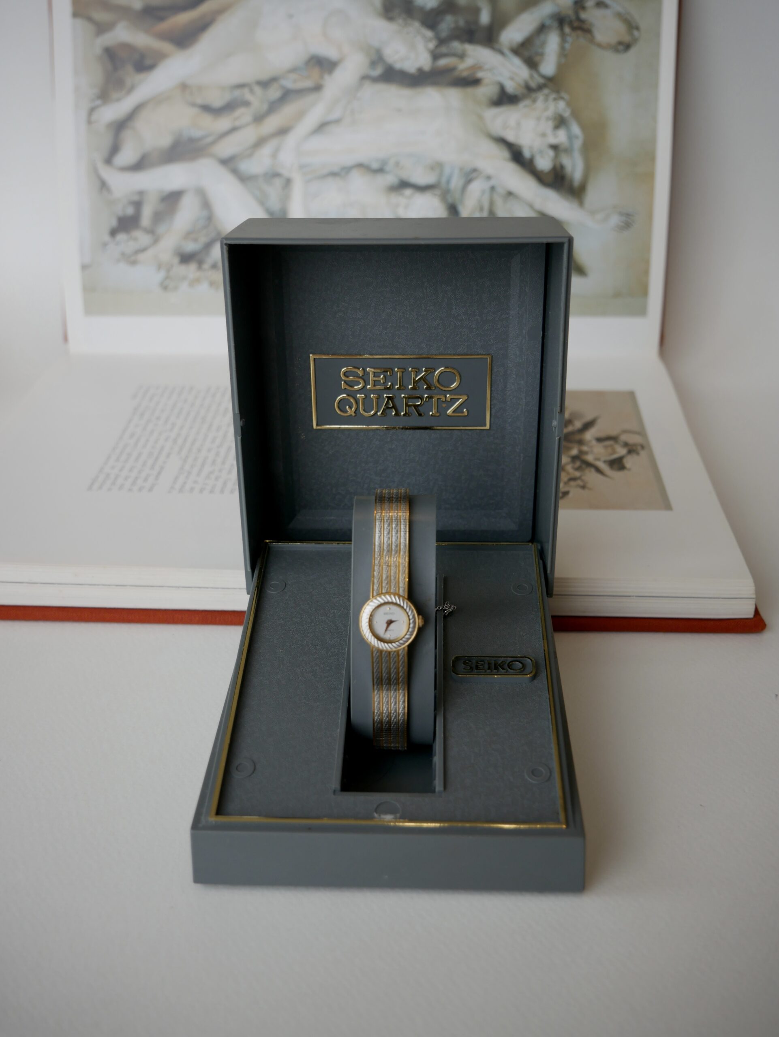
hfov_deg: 39.7
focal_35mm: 36
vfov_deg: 51.3
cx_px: 390
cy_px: 518
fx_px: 1079
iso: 200
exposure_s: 1/320
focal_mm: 18
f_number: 3.9
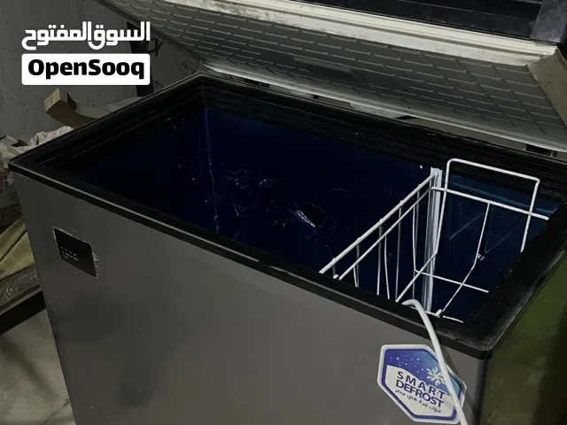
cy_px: 212
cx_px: 284
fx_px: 426
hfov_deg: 67.3
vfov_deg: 53.1
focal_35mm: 26
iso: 1000
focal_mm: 5.1
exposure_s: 1/30
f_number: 1.6
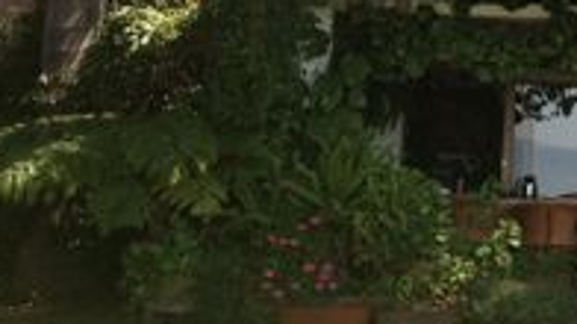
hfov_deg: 17.1
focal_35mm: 117
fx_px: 1789
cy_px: -50
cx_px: 774
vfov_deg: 10.2
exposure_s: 1/428
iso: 50
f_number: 2.4
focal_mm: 4.28
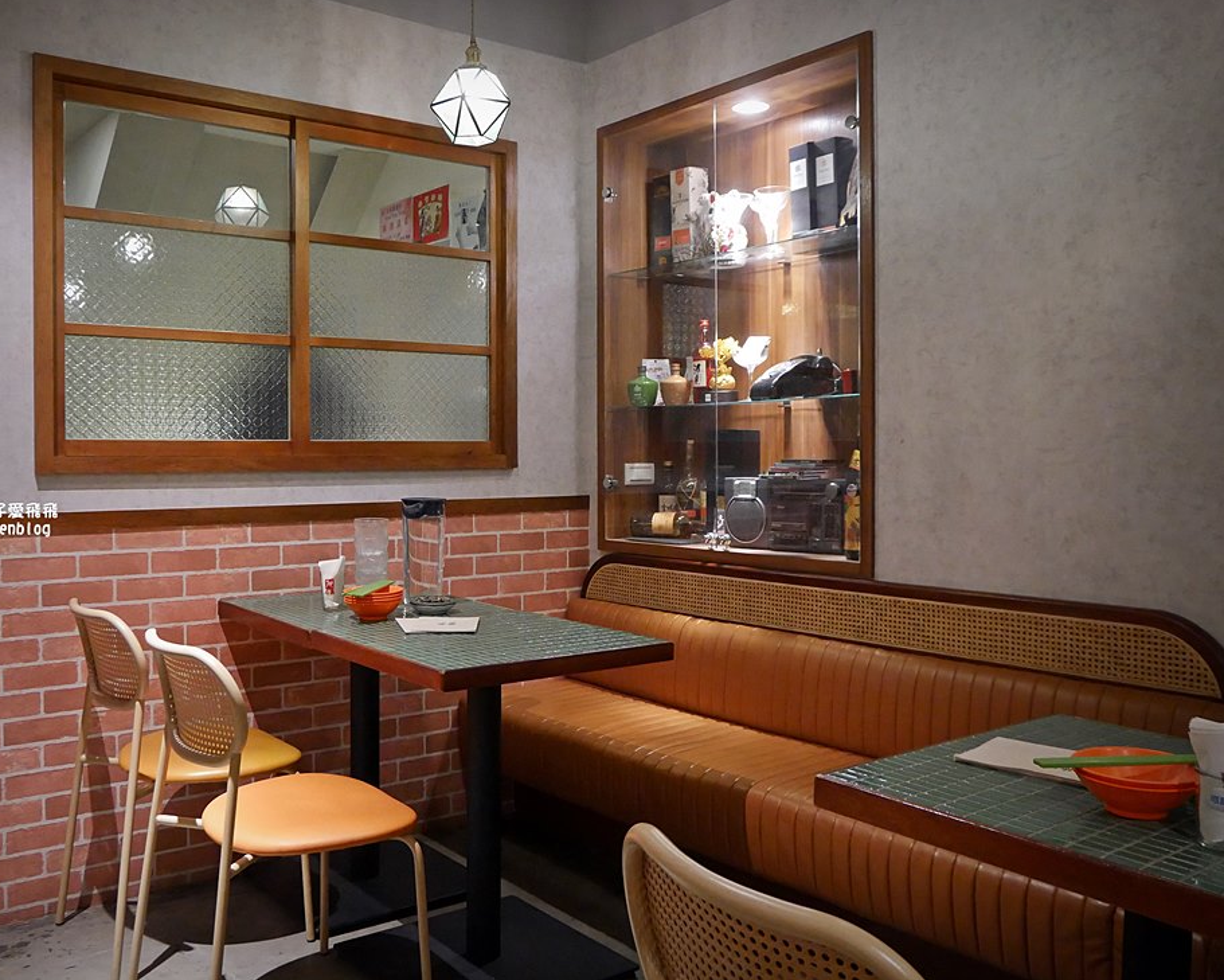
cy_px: 477
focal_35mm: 30
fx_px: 1087
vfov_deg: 48.5
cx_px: 564
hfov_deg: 58.7
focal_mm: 14
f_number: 3.5
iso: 3200
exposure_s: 1/50
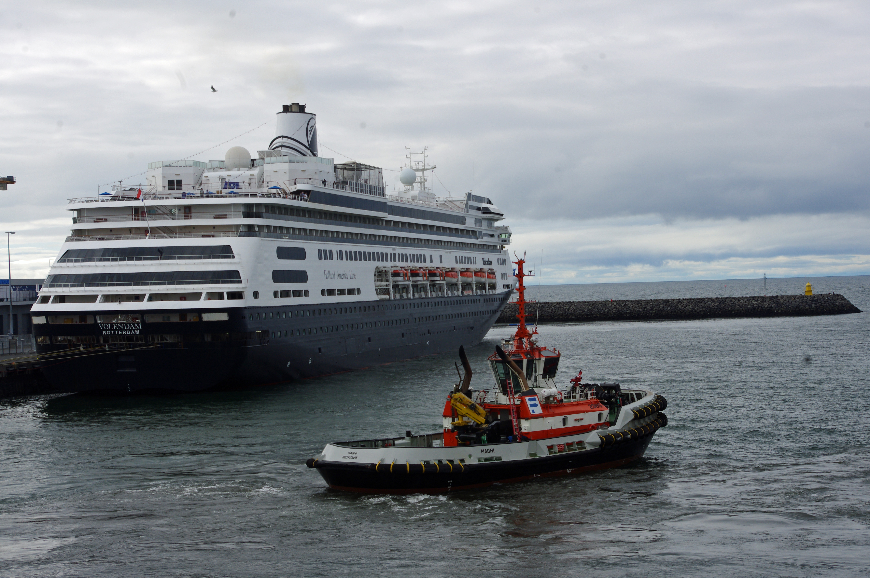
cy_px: 289
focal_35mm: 64
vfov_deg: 21.2
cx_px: 435
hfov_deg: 31.5
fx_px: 1545
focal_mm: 42.5
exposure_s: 1/200
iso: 200
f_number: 11
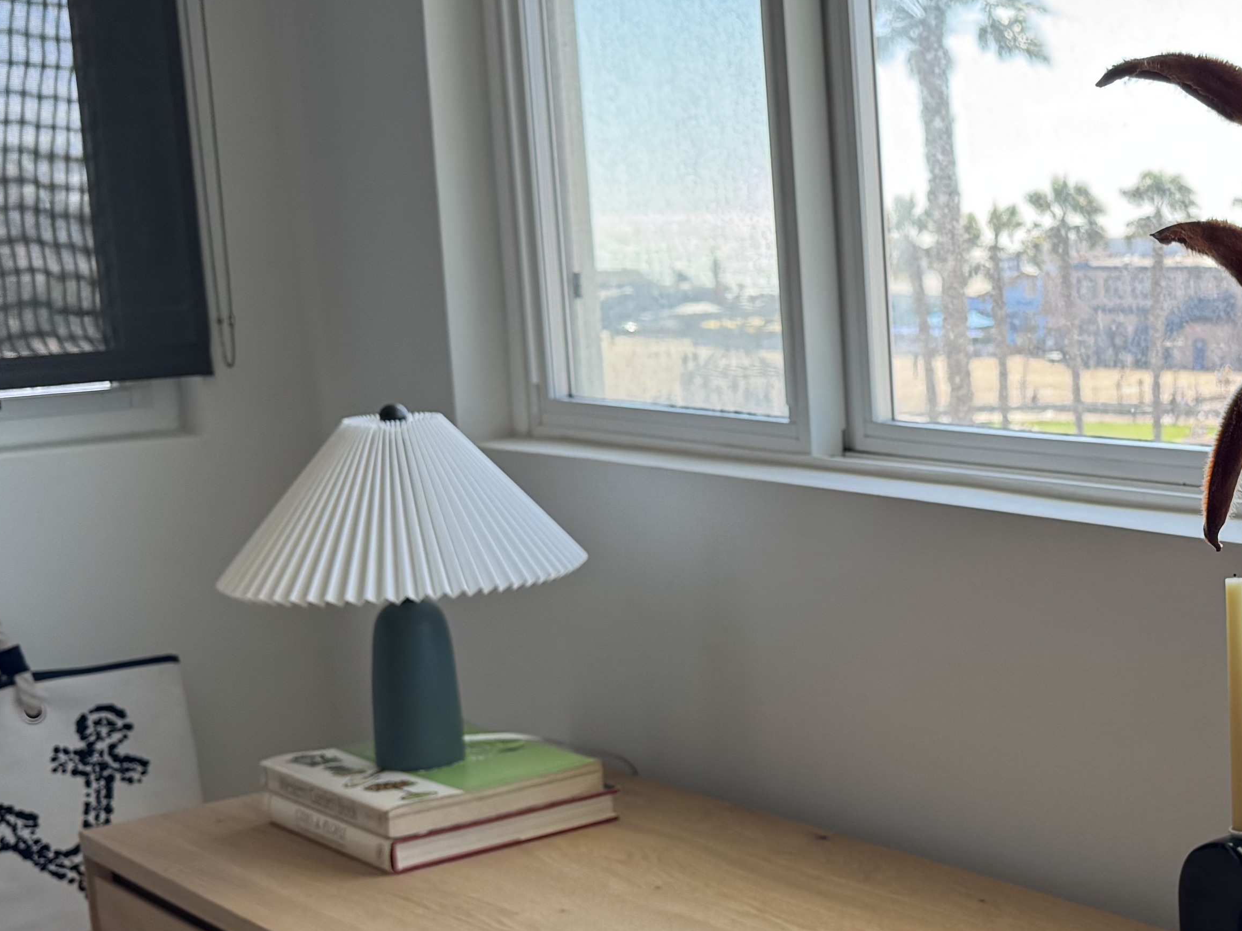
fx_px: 2117
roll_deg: +1.2
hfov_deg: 30.6
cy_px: 534
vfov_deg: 24.8
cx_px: 1211
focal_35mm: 59
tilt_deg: -9.9
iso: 80
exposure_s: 1/172
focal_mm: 6.76
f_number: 1.78
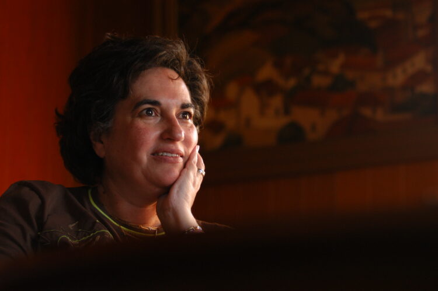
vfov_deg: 13.0
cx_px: 219
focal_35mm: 105
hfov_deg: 19.5
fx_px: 1277
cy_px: 146
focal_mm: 70
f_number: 2.8
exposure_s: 1/80
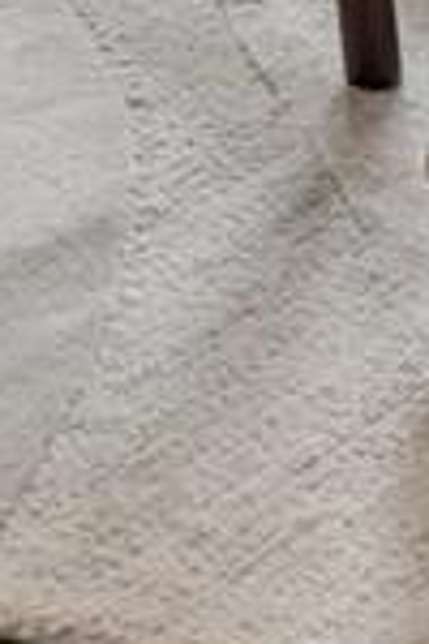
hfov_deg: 6.6
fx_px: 3718
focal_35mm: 208
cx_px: 262
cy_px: -1803
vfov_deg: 7.5
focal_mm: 26
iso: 400
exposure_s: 1/40
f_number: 9
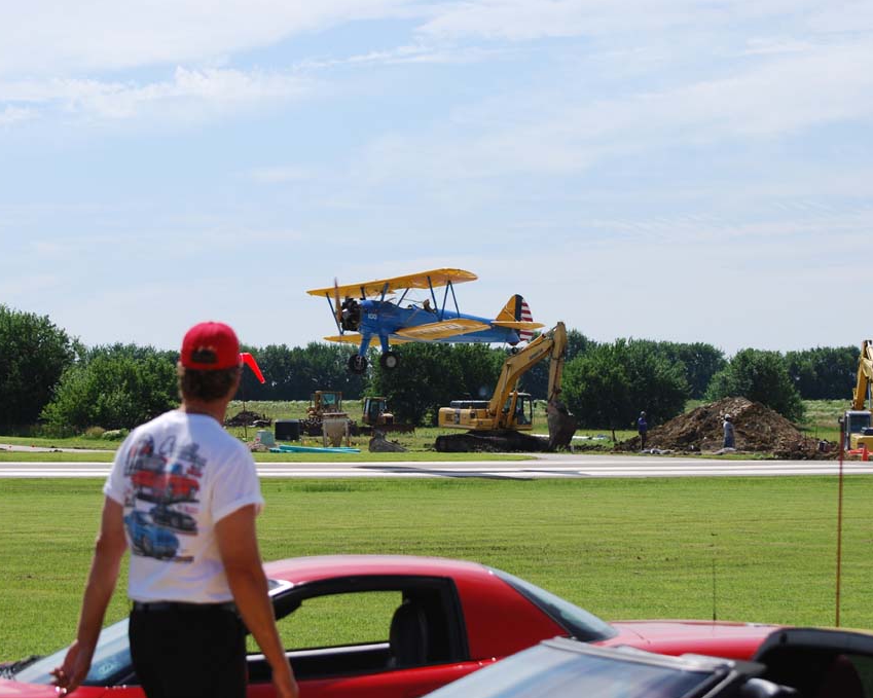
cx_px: 433
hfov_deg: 16.2
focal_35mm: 119
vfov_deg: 13.0
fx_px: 3074
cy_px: 349
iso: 100
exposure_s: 1/640
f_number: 6.3
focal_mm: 70
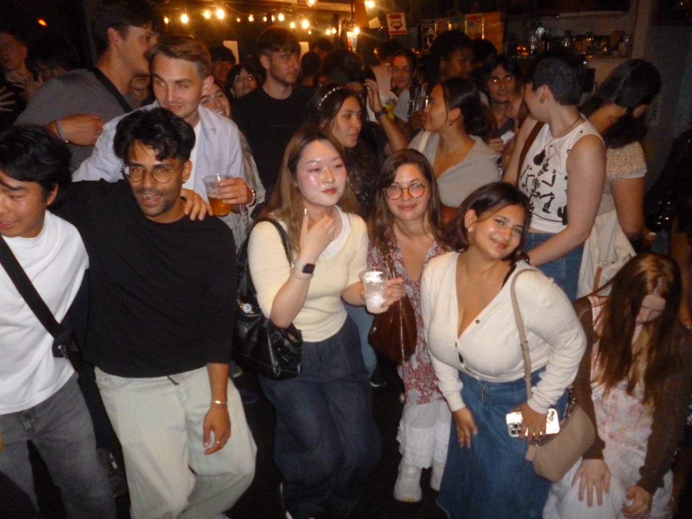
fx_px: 560
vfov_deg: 49.7
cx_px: 346
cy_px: 260
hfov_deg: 63.4
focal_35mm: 28
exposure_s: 1/60
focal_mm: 5
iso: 640
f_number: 3.1
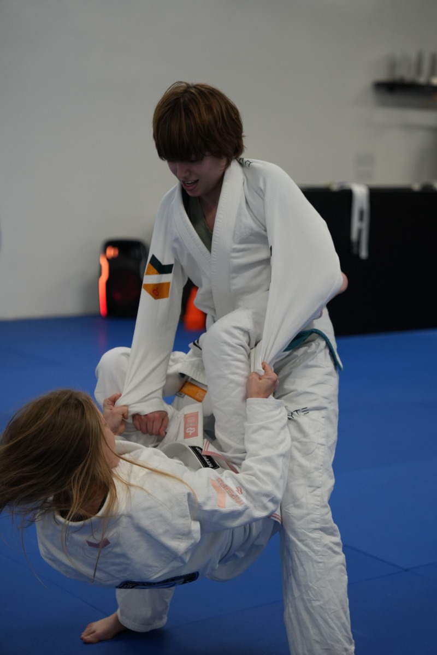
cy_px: 328
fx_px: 1274
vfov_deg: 28.8
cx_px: 218
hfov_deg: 19.5
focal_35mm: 70
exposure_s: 1/400
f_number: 2.8
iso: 2000
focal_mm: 70
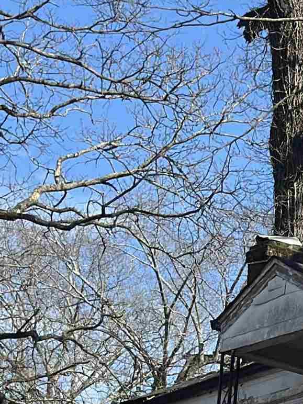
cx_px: 628
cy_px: 432
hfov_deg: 7.4
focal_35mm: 191
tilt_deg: +12.5
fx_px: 2229
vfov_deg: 10.2
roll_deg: -3.1
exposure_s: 1/5263
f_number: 1.78
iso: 100
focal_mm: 6.86
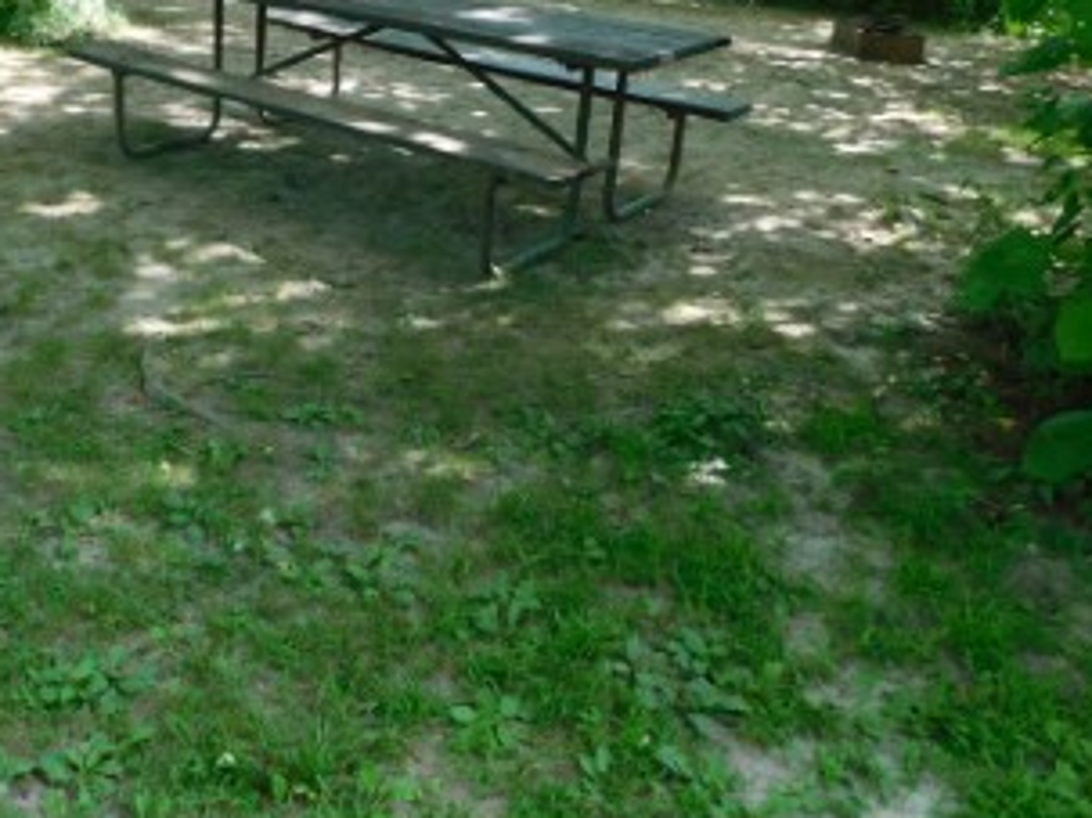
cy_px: 225
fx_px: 1230
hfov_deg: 46.6
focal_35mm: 39
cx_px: 308
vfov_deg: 36.1
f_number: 3
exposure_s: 1/100
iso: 125
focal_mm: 4
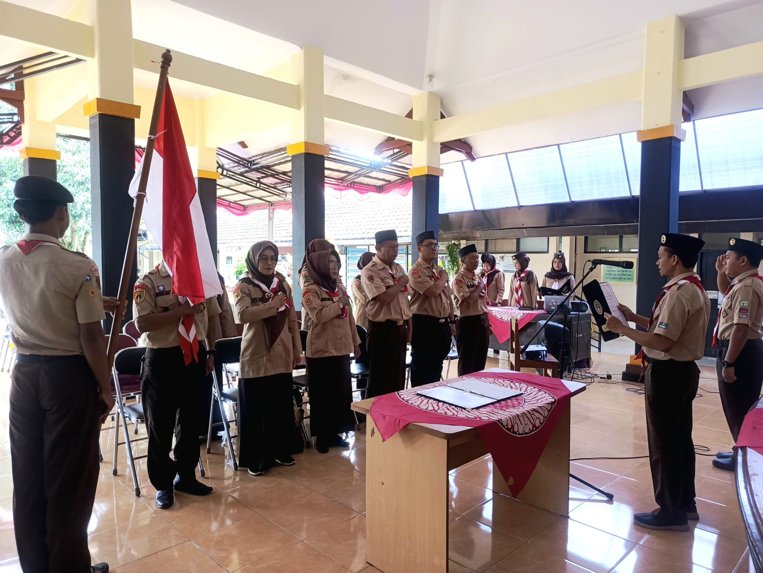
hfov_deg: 73.9
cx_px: 382
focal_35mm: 23
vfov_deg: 58.9
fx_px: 507
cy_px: 286
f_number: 1.75
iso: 723
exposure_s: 1/60.2
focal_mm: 5.25
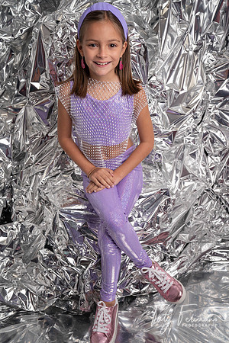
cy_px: 172
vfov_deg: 45.4
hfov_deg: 31.2
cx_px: 114
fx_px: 410
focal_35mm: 43
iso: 160
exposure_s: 1/160
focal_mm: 43
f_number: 5.6
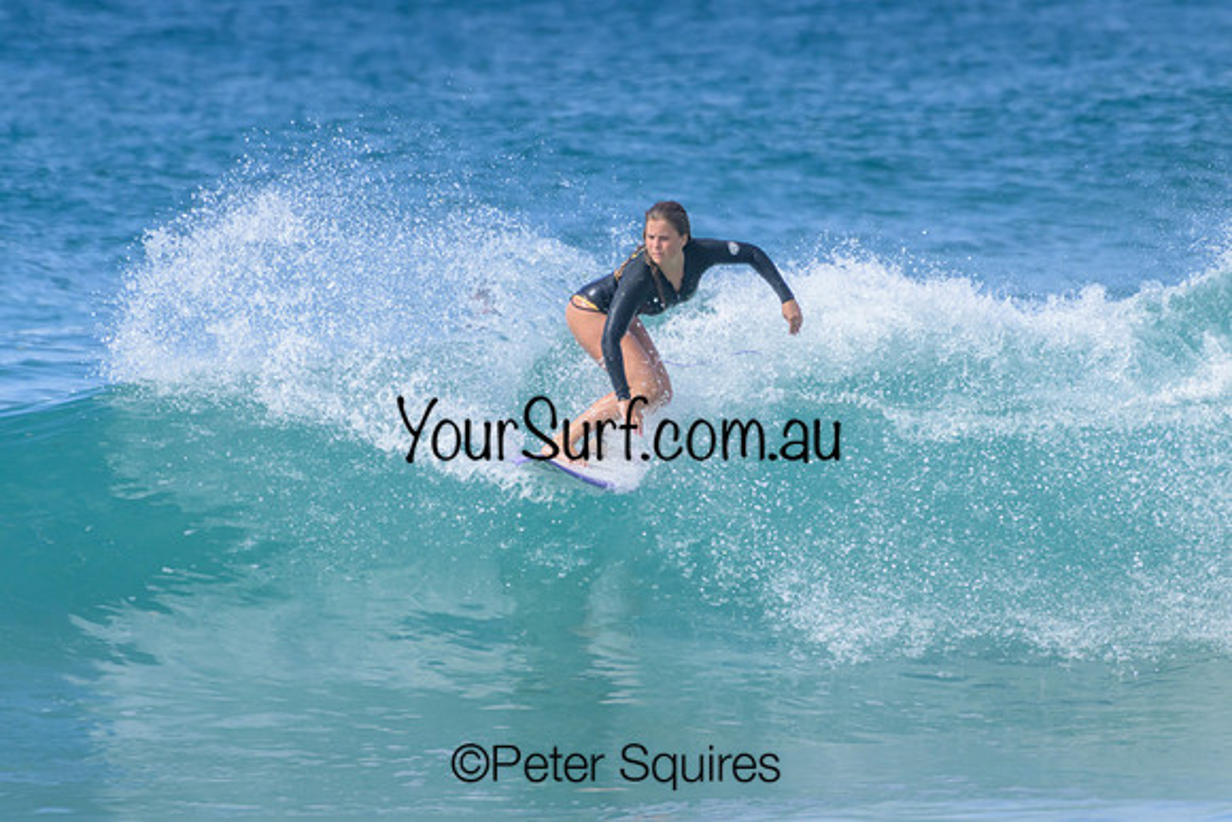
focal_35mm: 850
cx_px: 616
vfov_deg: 1.6
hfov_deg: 2.4
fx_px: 29094
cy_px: 411
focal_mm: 850
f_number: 11
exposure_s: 1/2000
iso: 1250
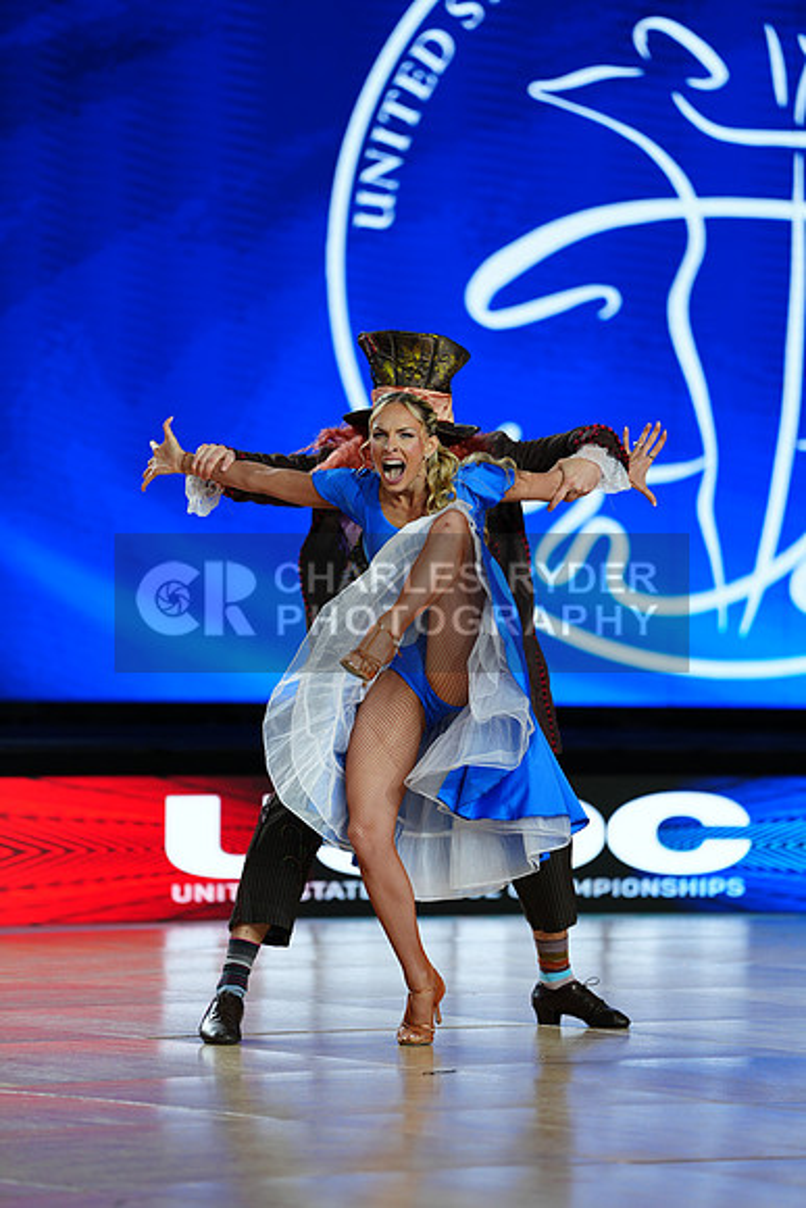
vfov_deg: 10.3
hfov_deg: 6.9
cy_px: 604
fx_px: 6712
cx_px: 403
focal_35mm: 200
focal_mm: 200
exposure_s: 1/400
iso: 250
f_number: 2.8
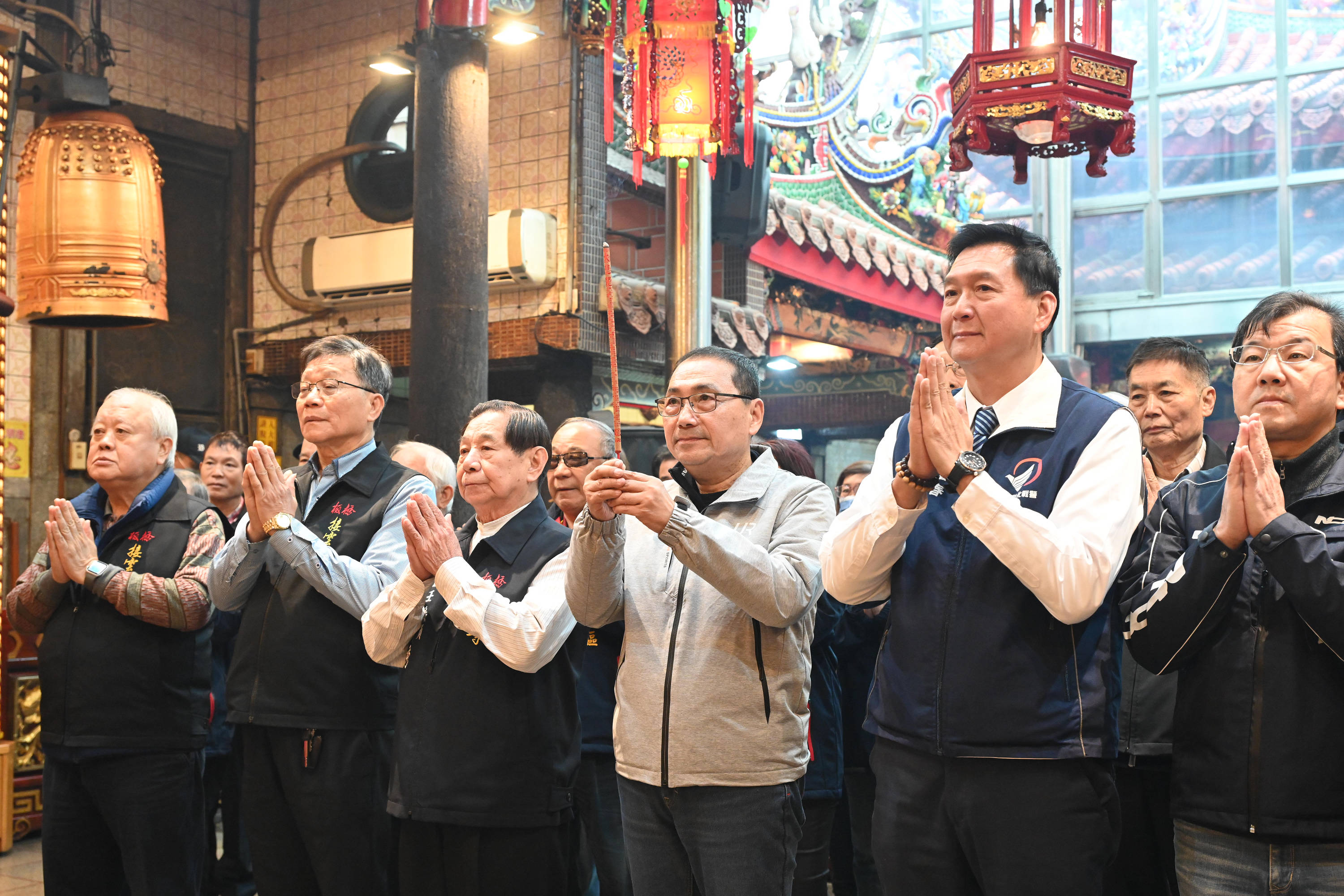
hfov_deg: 46.4
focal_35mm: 42
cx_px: 672
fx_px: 1568
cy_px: 448
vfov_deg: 31.9
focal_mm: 42
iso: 3600
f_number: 5
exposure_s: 1/100
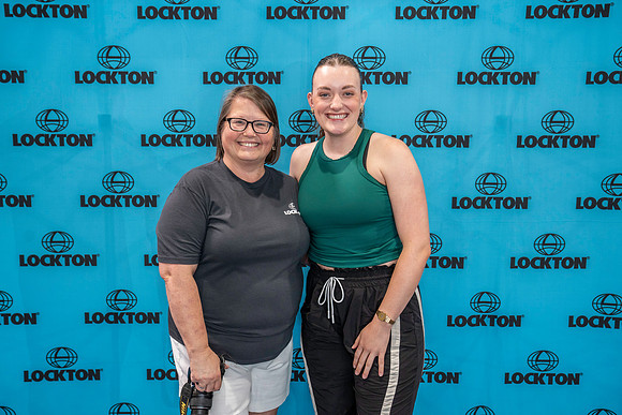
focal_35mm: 38
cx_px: 311
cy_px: 208
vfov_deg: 35.1
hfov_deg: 50.7
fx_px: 657
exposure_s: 1/160
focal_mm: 38
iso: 2000
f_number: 4
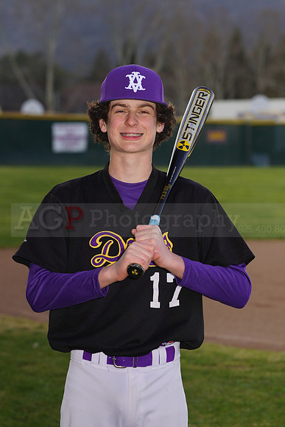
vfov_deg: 11.4
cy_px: 214
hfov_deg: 7.6
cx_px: 142
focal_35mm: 181
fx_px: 2148
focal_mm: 181
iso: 100
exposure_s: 1/250
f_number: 8
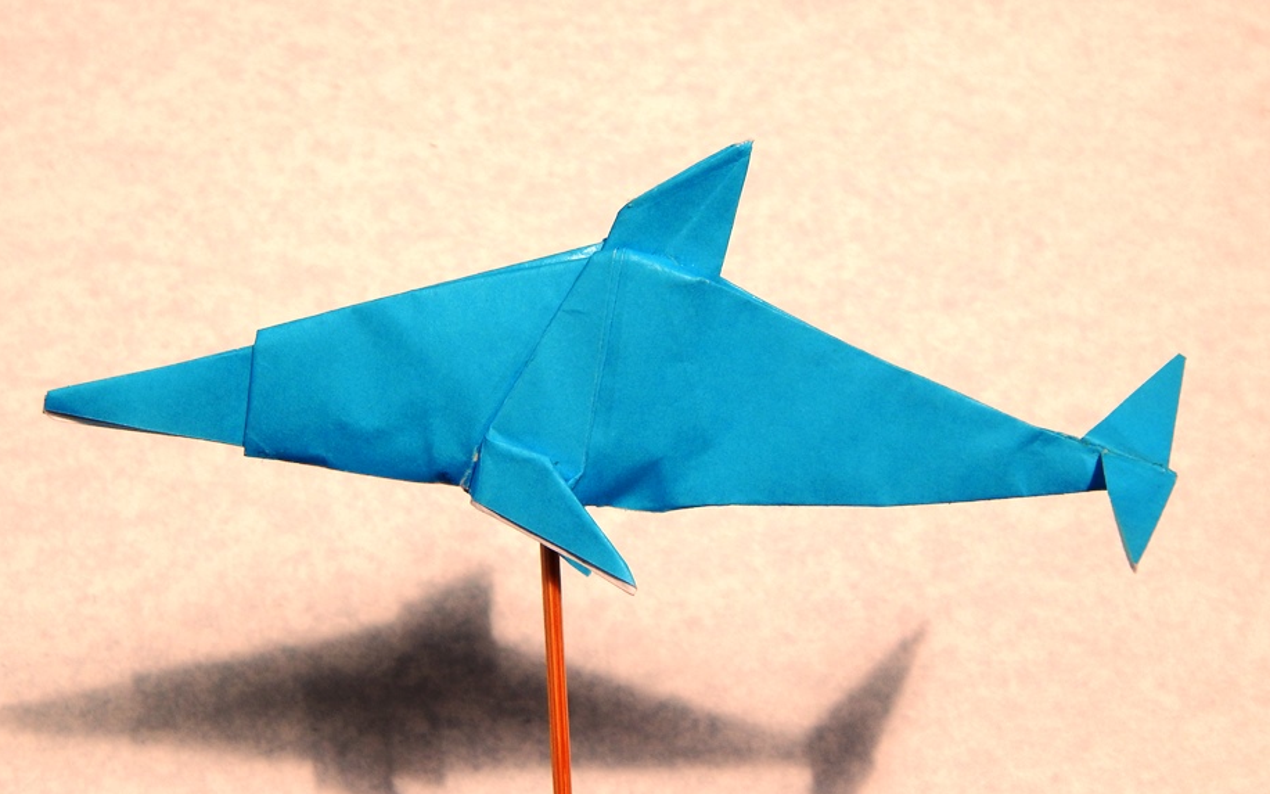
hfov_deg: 31.5
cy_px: 390
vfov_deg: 20.0
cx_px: 634
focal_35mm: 65
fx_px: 2250
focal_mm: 10.9
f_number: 4
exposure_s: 1/1250
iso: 125
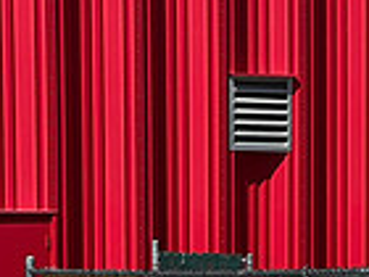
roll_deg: -0.3
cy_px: 479
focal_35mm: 266
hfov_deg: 7.4
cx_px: 398
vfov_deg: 5.5
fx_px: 2836
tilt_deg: -5.8
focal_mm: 7.5
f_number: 2.2
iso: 20
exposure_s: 1/2660
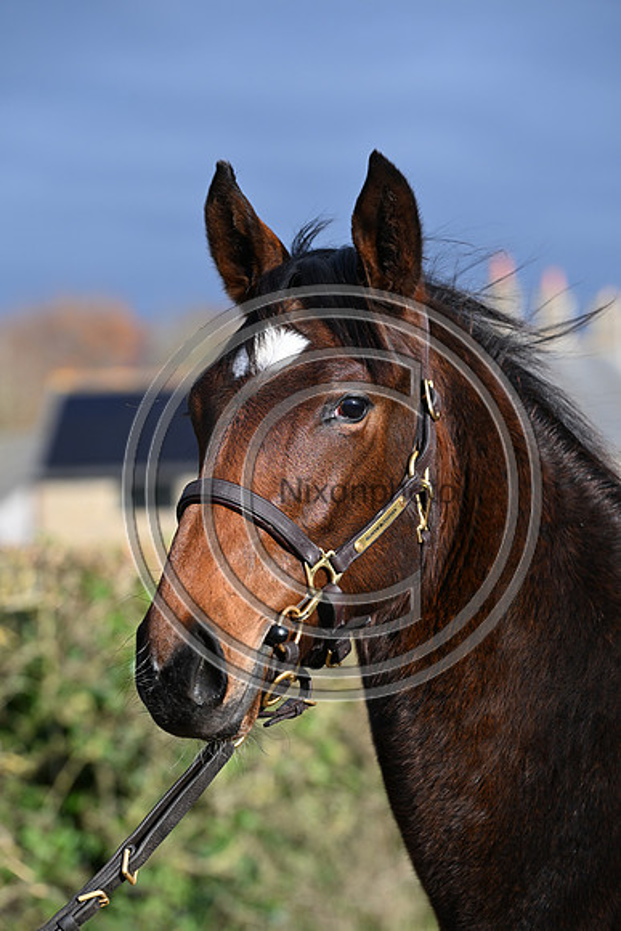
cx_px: 310
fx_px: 4137
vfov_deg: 12.8
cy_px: 466
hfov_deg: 8.6
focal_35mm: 160
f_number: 5.6
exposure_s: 1/1000
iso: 360
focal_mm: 160
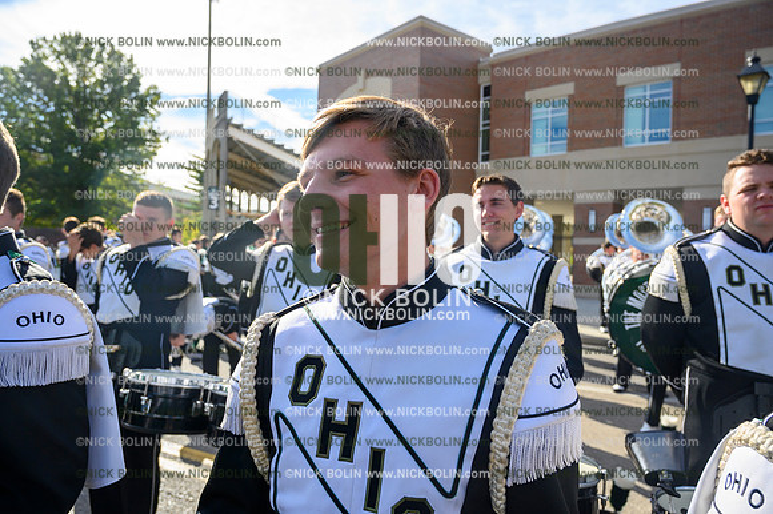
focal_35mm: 24
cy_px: 257
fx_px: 515
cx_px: 386
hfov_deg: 73.8
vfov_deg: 53.1
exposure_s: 1/800
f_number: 5
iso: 200
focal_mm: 24
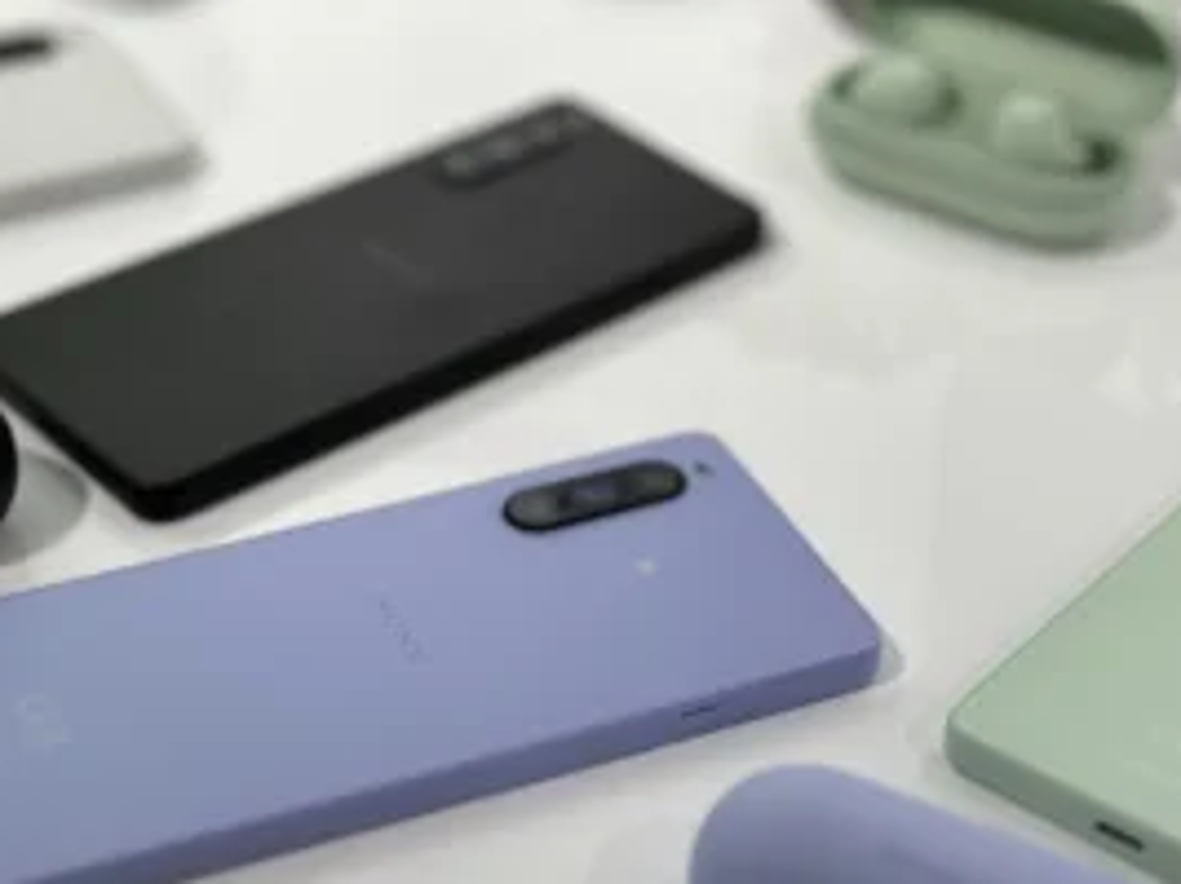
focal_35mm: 72
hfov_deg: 27.0
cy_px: 557
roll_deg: -1.2
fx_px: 2455
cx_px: 522
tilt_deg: -39.2
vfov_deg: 20.4
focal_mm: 6.86
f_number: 1.78
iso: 80
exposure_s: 1/120
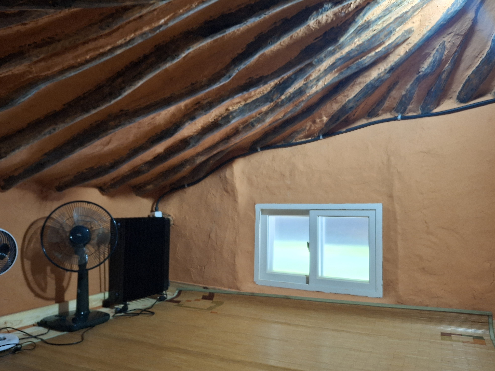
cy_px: 189
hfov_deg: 67.3
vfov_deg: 53.1
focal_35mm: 26
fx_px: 372
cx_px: 240
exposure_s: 1/40
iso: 250
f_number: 1.8
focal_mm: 4.69
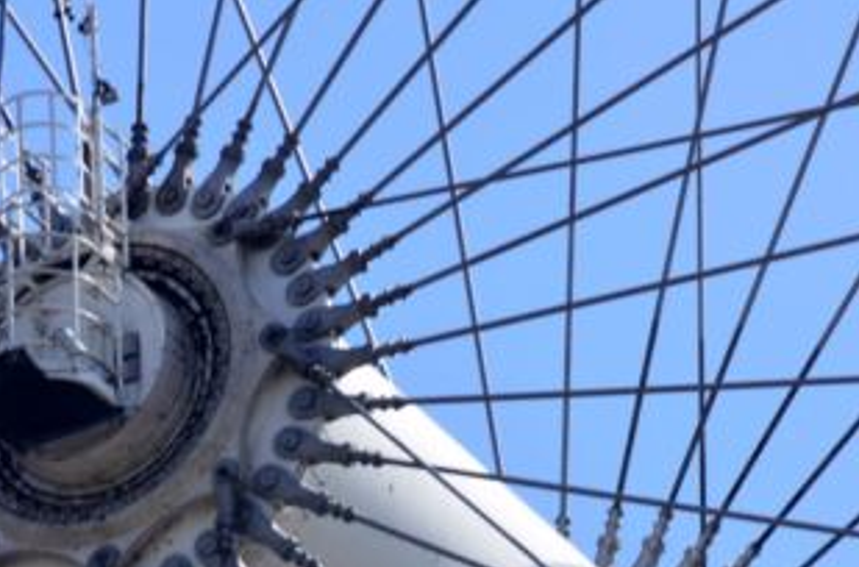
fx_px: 14772
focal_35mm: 621
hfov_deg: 3.3
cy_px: 582
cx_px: 373
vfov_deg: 2.2
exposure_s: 1/100
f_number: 16
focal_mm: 200
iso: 100
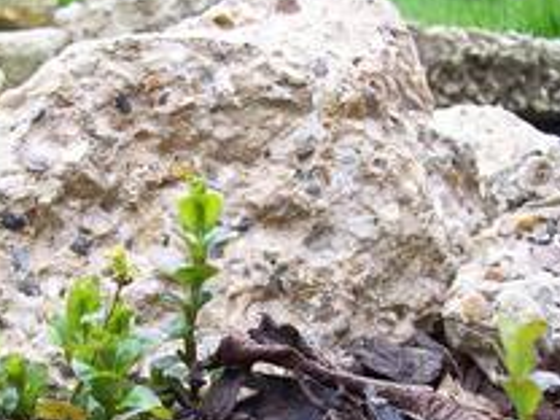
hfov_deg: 25.2
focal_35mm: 76
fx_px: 1229
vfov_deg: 19.1
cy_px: 358
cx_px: 105
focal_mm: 6
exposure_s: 1/83.6
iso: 80
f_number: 2.7
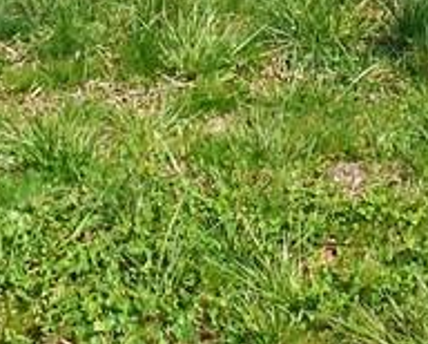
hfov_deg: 15.3
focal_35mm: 125
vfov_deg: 11.5
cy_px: -277
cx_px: 308
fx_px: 1585
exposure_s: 1/320
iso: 100
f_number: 4
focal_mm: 4.3
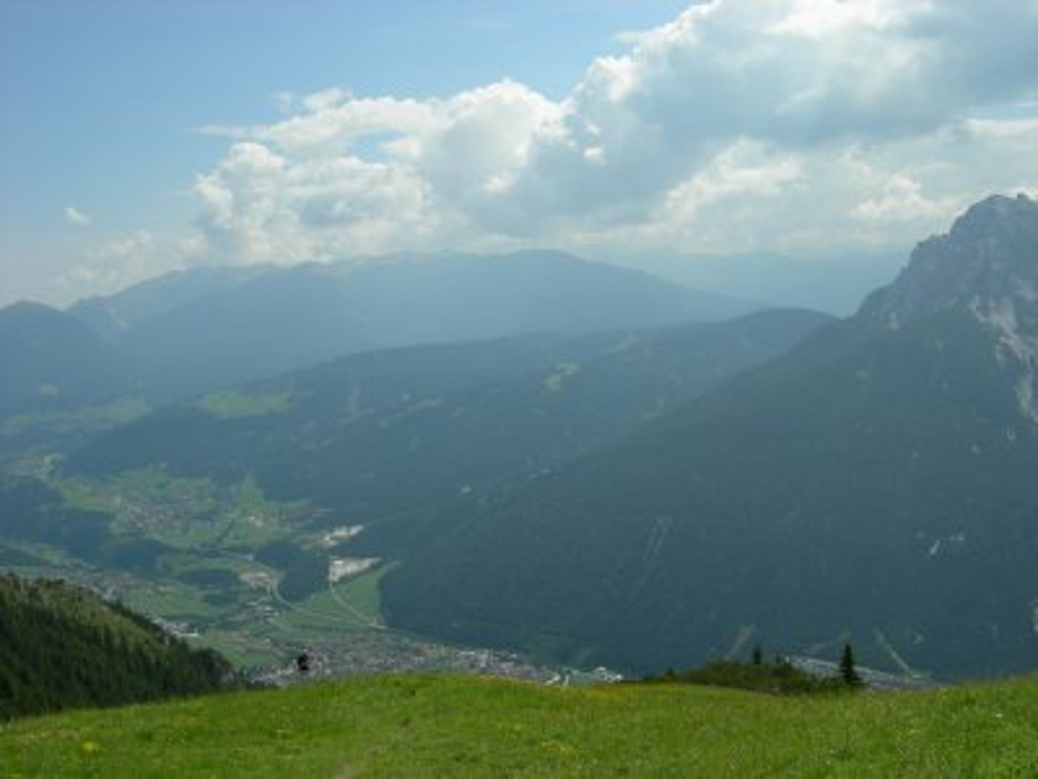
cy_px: 390
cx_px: 519
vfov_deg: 39.7
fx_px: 1080
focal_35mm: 36
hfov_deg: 51.4
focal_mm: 7.5
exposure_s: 1/340
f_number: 6.8
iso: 64
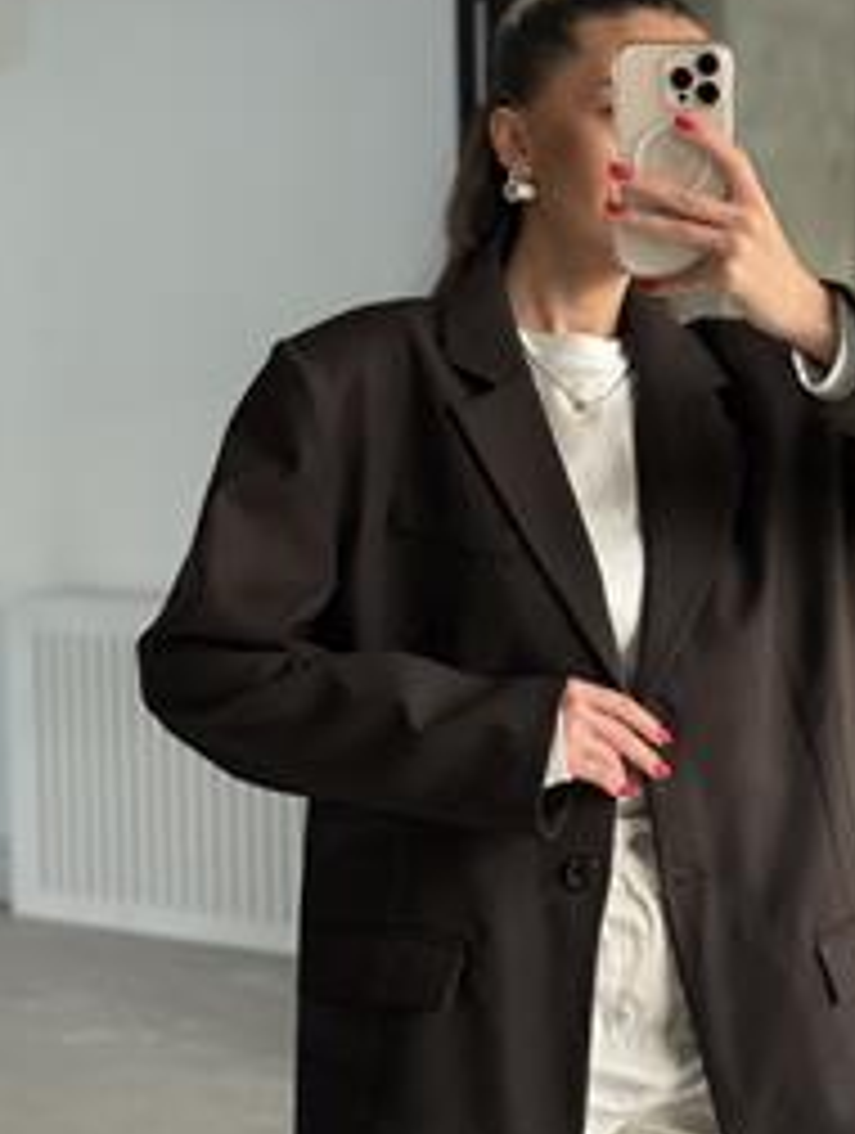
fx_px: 2659
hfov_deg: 18.2
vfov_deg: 24.1
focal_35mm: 81
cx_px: 567
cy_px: 531
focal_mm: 6.76
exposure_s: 1/40
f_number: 1.78
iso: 320
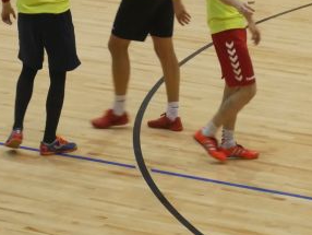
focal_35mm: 270
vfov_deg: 5.5
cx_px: 103
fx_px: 2436
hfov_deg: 7.3
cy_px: -73
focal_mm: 42
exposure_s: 1/100
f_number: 5.6
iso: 2500
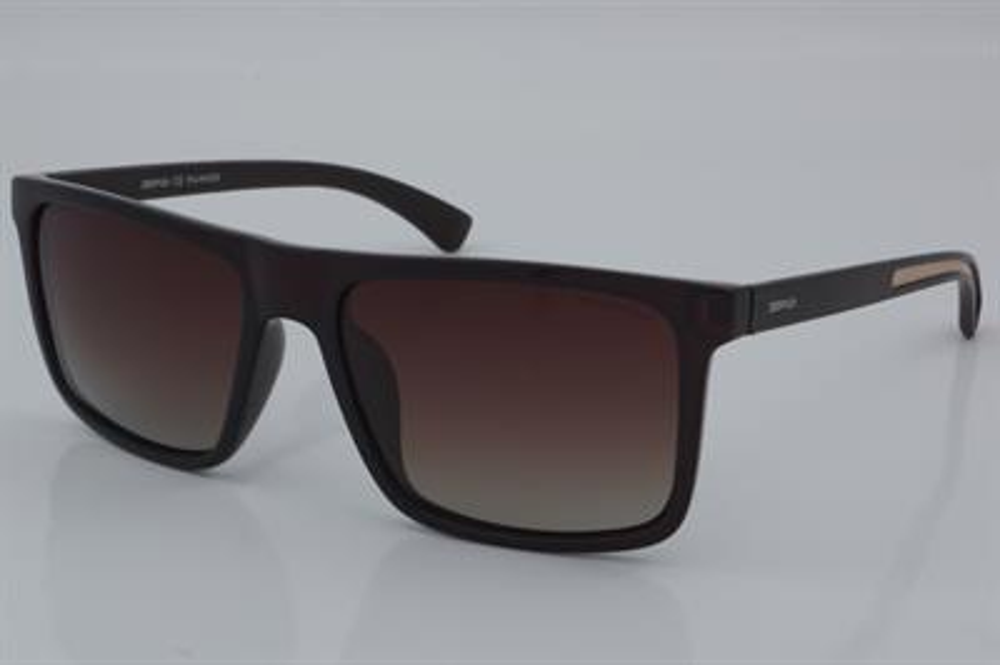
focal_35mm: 75
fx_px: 2082
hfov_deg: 27.0
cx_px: 500
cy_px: 332
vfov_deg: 18.2
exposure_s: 1/4
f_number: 32
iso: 100
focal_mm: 50
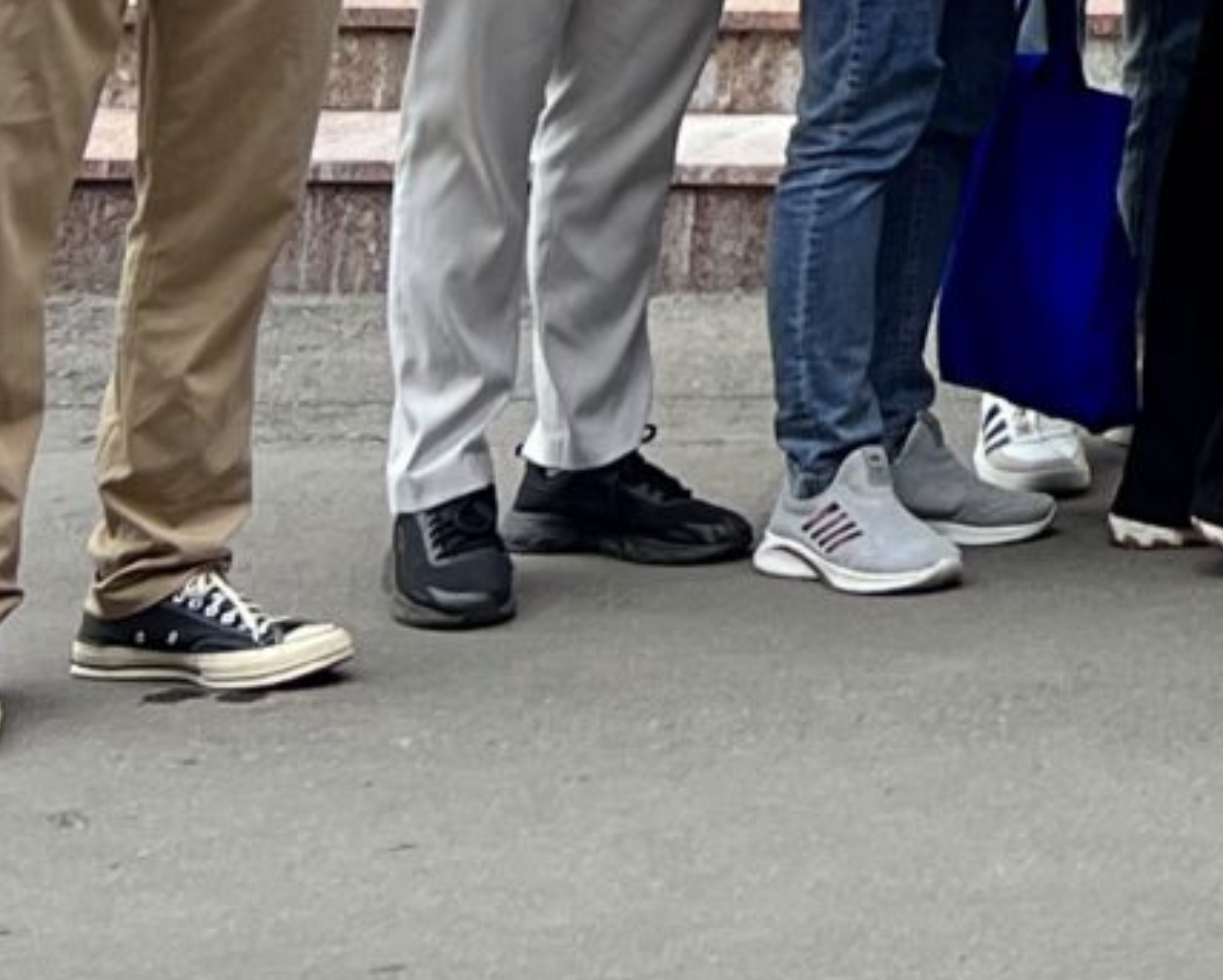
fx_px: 5504
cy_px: -1547
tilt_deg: +8.5
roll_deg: -1.5
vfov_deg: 9.0
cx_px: 2635
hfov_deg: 11.2
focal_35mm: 152
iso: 50
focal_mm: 5.7
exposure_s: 1/383
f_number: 1.5
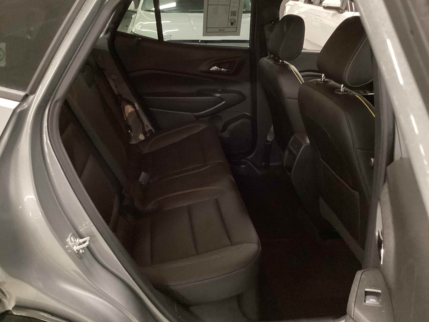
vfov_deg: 45.4
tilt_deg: -26.8
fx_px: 384
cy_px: 161
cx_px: 214
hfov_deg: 58.4
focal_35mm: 31
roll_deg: -1.4
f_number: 2.4
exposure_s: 1/25
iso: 500
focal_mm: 3.3
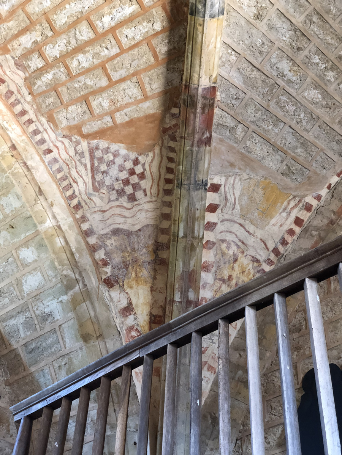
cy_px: 228
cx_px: 171
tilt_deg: +43.1
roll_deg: -2.0
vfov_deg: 36.8
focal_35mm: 52
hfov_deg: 28.0
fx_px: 685
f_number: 2.4
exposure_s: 1/24
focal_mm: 6
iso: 160
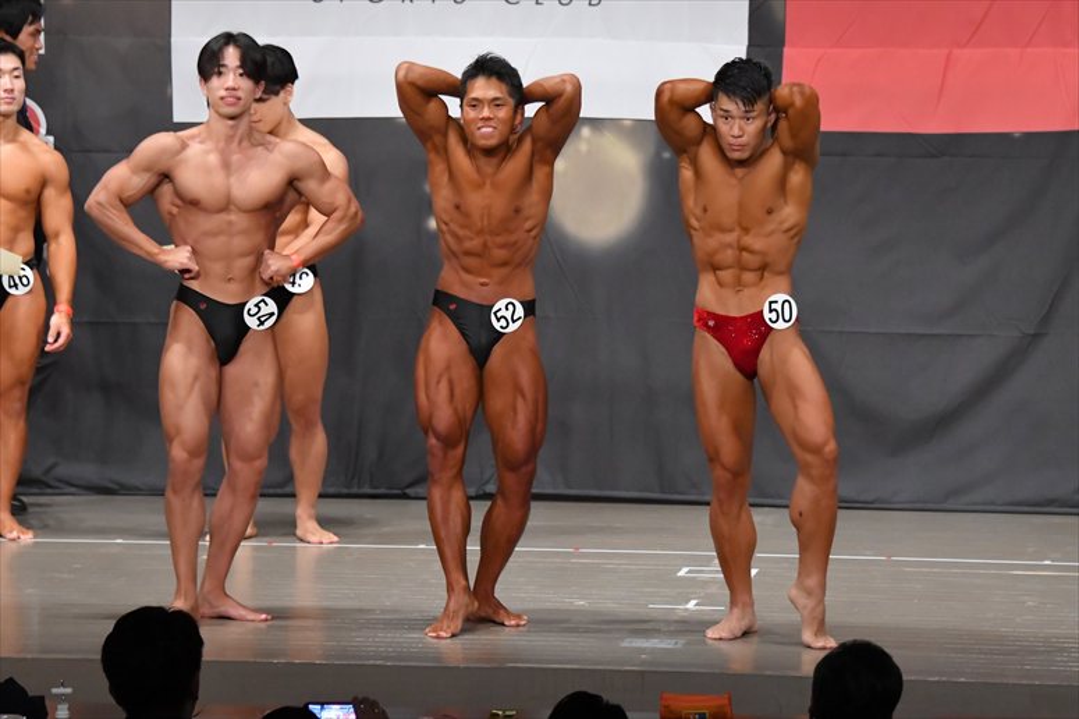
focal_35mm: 187
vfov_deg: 7.3
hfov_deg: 11.0
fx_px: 5602
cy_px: 360
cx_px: 540
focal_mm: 125
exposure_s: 1/400
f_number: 5.6
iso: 6400
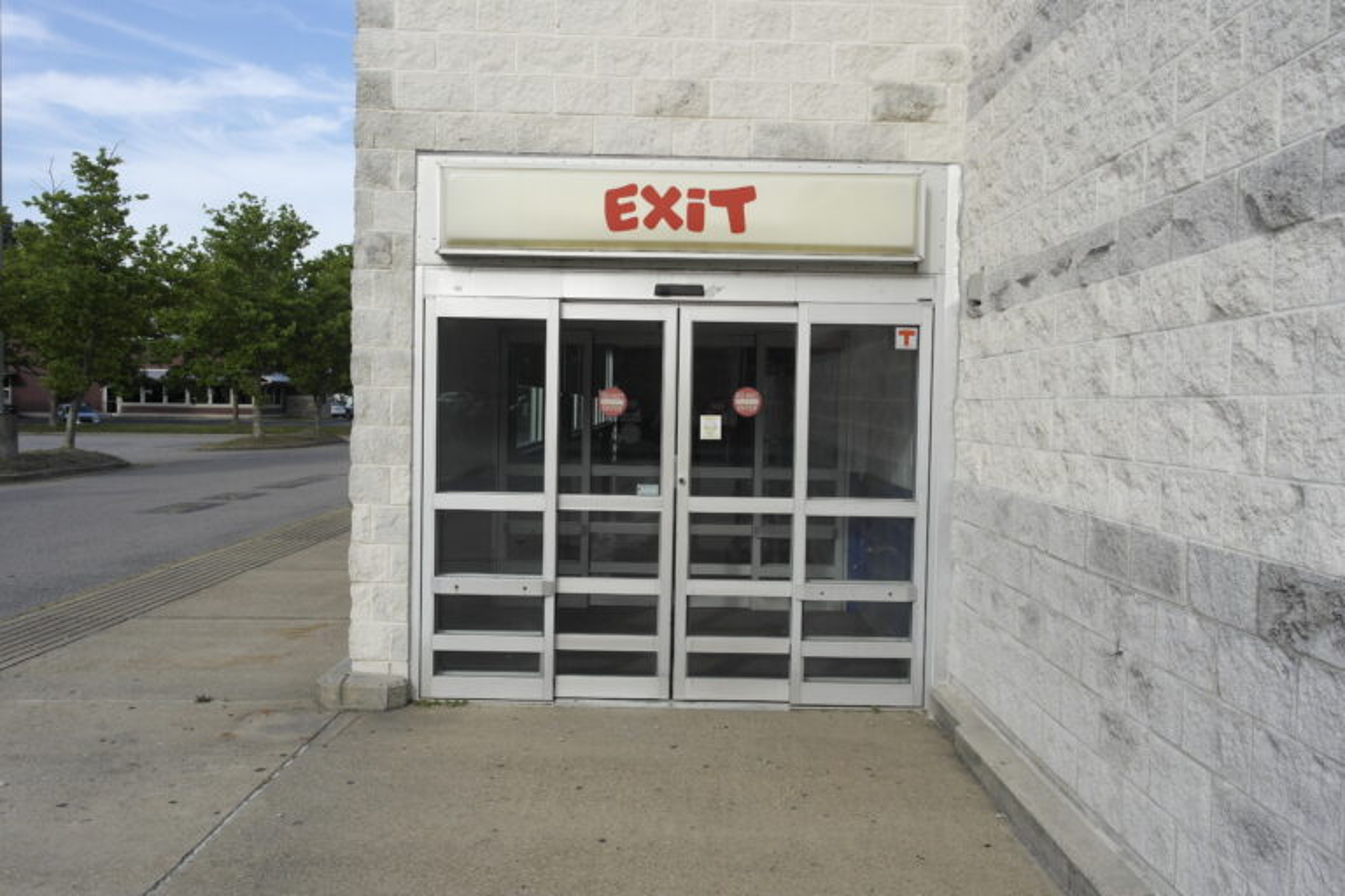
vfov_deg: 43.6
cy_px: 448
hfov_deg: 61.9
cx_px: 672
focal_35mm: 30
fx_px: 1121
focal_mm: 20
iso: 100
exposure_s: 1/250
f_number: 6.3
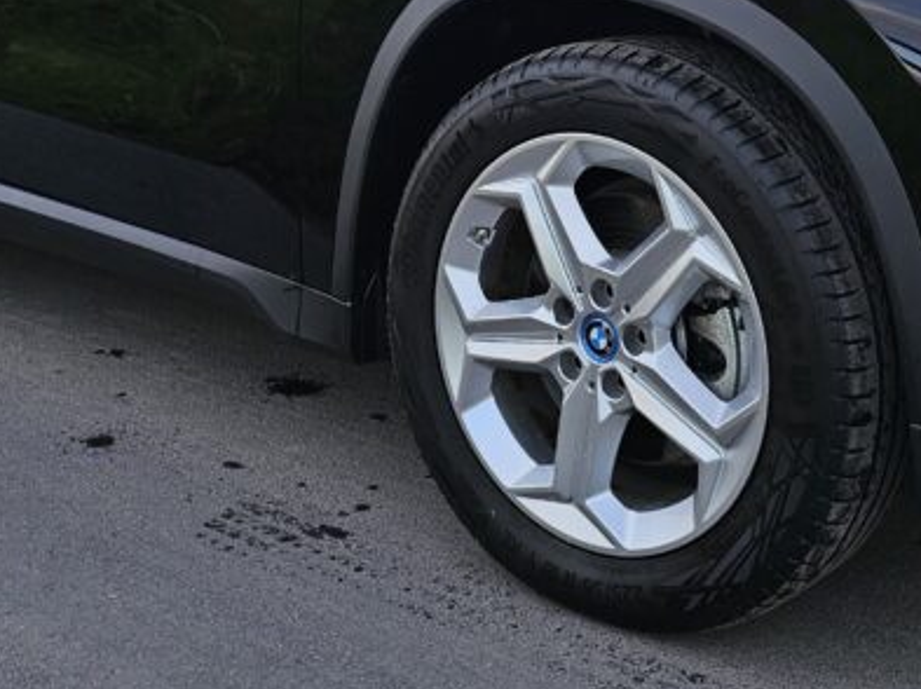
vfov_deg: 23.1
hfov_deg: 32.1
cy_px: -49
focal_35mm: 60
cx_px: 548
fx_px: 1595
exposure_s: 1/106
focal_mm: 6.3
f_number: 1.7
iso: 10
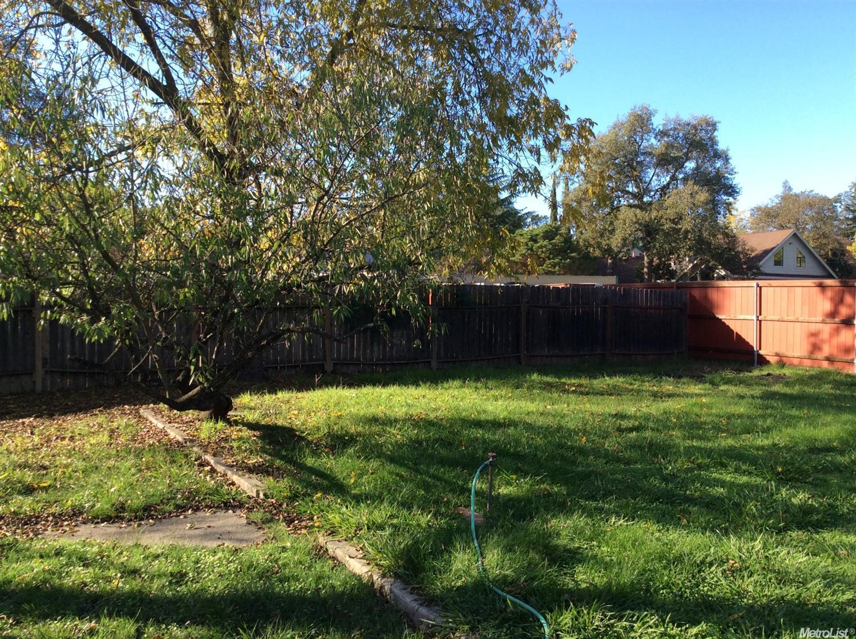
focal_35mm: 32
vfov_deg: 44.0
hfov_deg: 56.9
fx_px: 790
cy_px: 320
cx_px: 428
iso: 32
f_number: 2.4
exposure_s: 1/447
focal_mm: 3.3
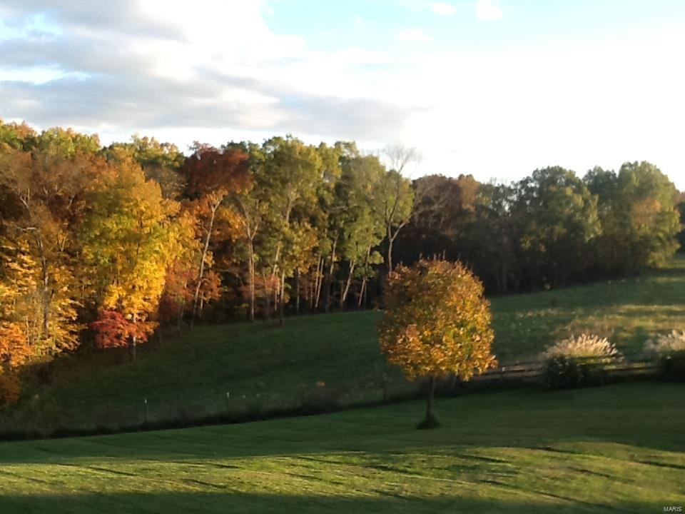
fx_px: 871
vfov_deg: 32.9
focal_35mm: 44
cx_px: 342
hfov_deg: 42.9
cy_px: 257
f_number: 2.4
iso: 40
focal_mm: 2.03
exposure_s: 1/228
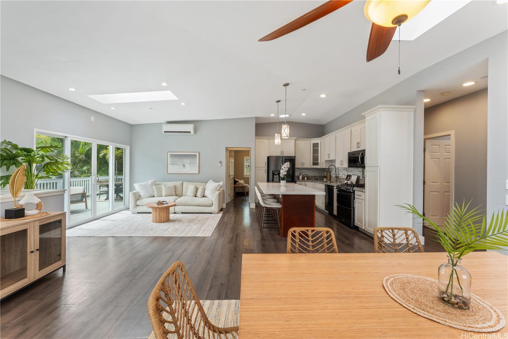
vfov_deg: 81.2
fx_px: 198
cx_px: 254
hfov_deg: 104.3
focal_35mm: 14
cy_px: 170
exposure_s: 1/30
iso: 400
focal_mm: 14
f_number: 11
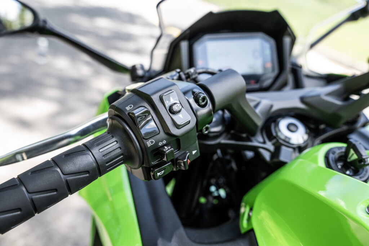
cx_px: 184
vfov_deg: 37.9
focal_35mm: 35
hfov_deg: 54.4
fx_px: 359
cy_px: 123
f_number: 5
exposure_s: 1/400
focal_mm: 35
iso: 500
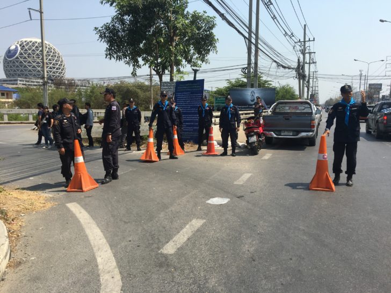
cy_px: 146
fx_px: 328
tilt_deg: -6.1
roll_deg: -0.9
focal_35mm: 29
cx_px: 196
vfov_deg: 48.2
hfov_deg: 61.7
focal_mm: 4.15
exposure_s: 1/1789
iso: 25
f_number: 2.2
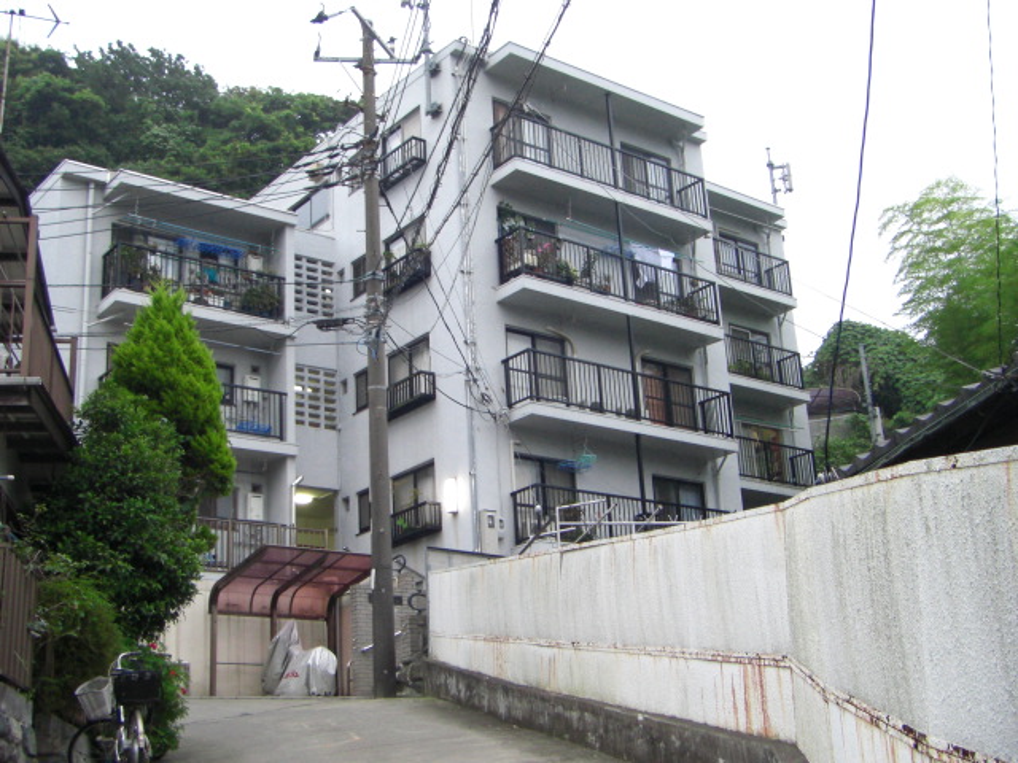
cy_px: 382
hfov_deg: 40.4
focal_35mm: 47
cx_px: 509
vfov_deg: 30.9
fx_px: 1382
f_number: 3.6
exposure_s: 1/20
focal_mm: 7.9
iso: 200
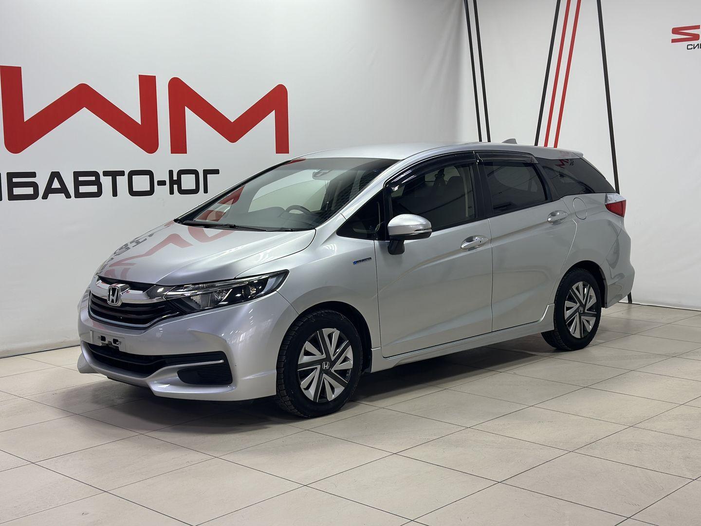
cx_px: 350
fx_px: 972
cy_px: 263
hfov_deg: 39.7
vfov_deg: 30.3
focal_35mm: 48
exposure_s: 1/112
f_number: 1.78
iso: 64
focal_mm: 6.86
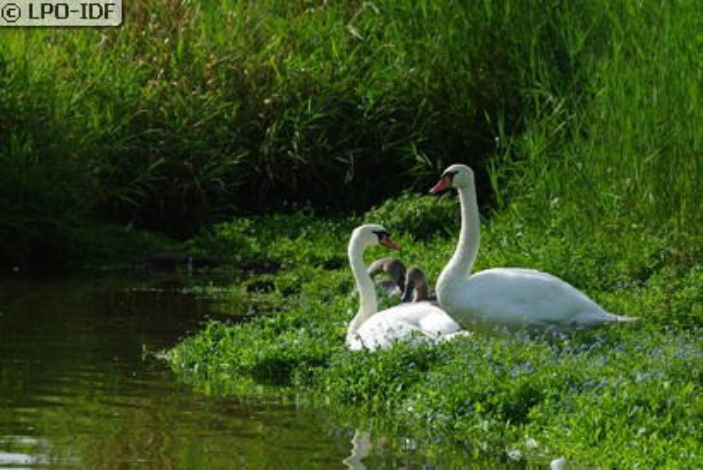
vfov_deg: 3.1
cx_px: 352
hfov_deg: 4.6
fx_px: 8793
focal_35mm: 450
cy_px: 235
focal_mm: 300
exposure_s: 1/750
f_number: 6.7
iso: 200
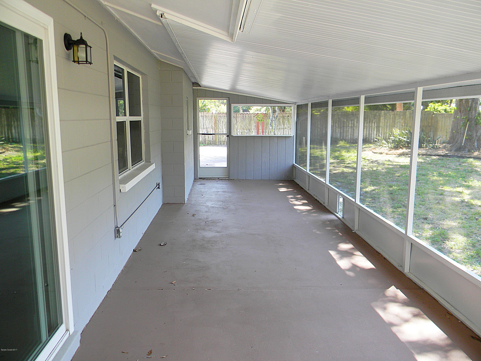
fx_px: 389
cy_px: 180
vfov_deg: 49.7
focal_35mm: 28
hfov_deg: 63.4
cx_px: 240
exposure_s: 1/52.7
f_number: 3.5
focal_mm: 5
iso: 80
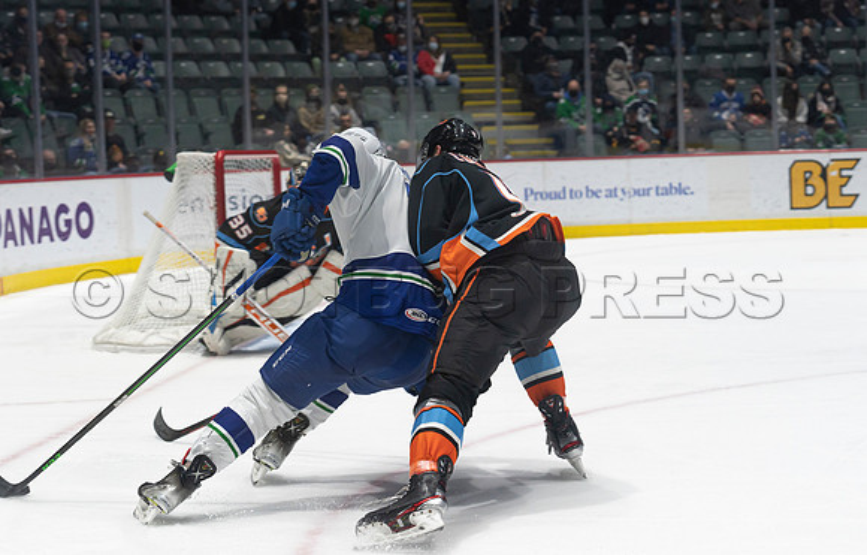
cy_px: 248
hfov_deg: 27.3
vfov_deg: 17.6
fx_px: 1787
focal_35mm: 75
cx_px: 459
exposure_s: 1/800
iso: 1600
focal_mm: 70
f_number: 4
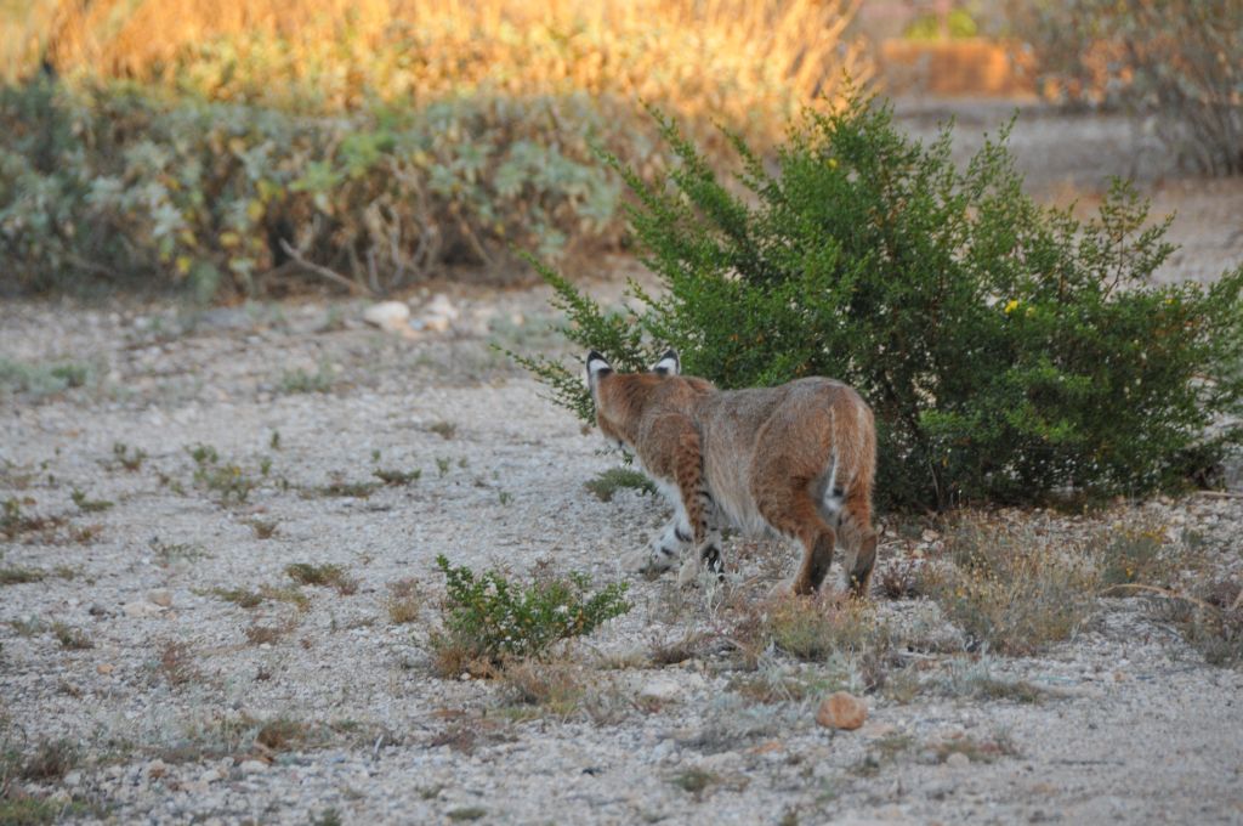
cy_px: 413
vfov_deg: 4.6
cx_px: 622
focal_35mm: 300
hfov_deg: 6.9
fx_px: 10345
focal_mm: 200
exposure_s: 1/100
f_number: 5.6
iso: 640
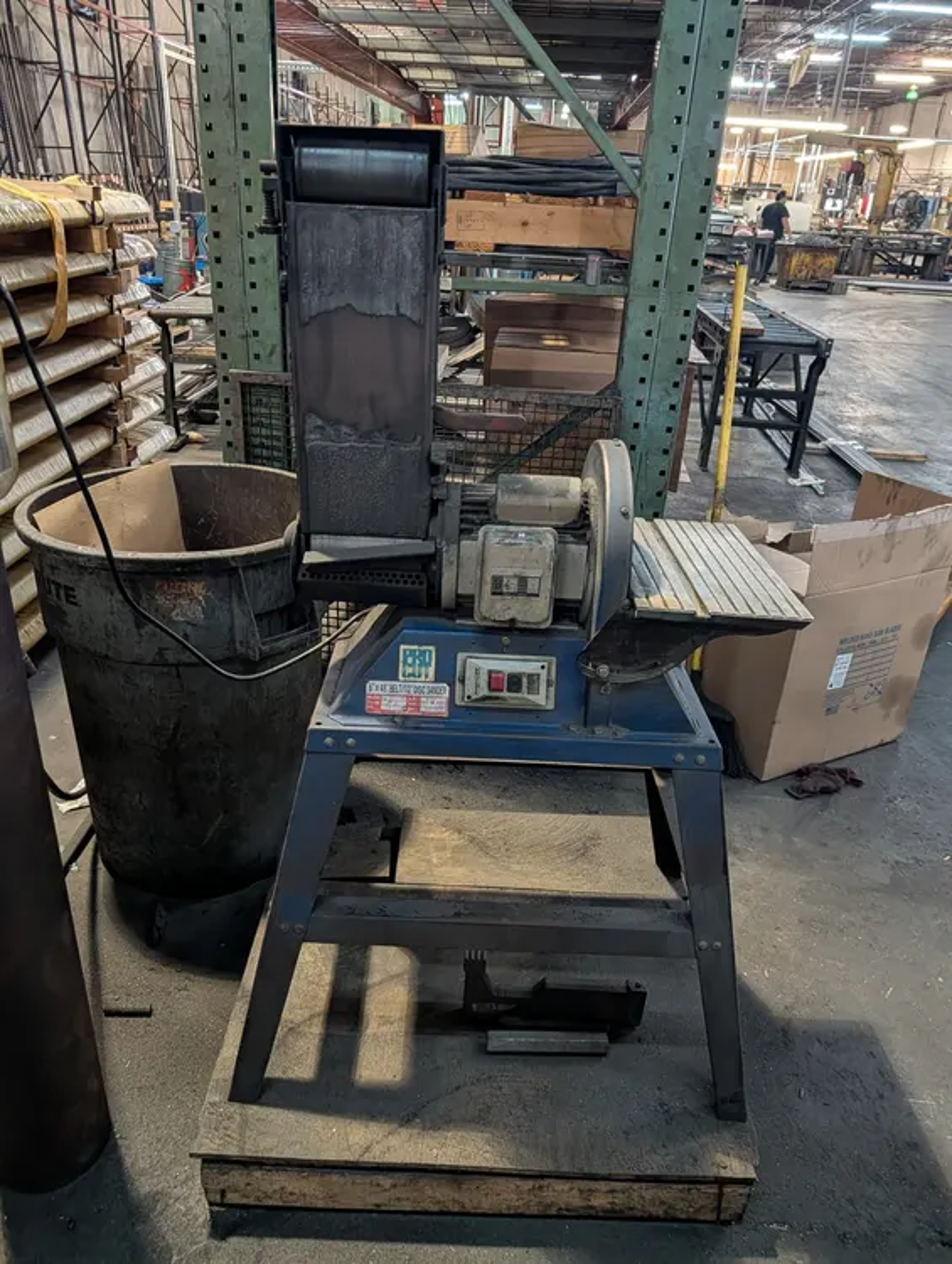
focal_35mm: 24
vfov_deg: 71.5
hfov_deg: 57.0
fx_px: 878
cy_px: 632
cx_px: 476
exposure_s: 1/60
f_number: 1.68
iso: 360
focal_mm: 6.9
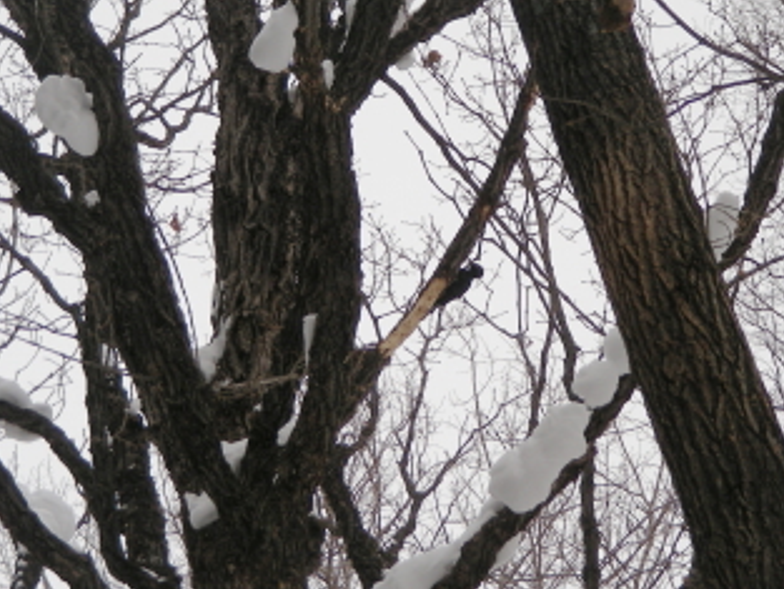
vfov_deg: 7.6
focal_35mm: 196
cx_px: 488
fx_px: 4441
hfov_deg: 10.1
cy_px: 326
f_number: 3.5
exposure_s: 1/130
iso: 50
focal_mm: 21.3
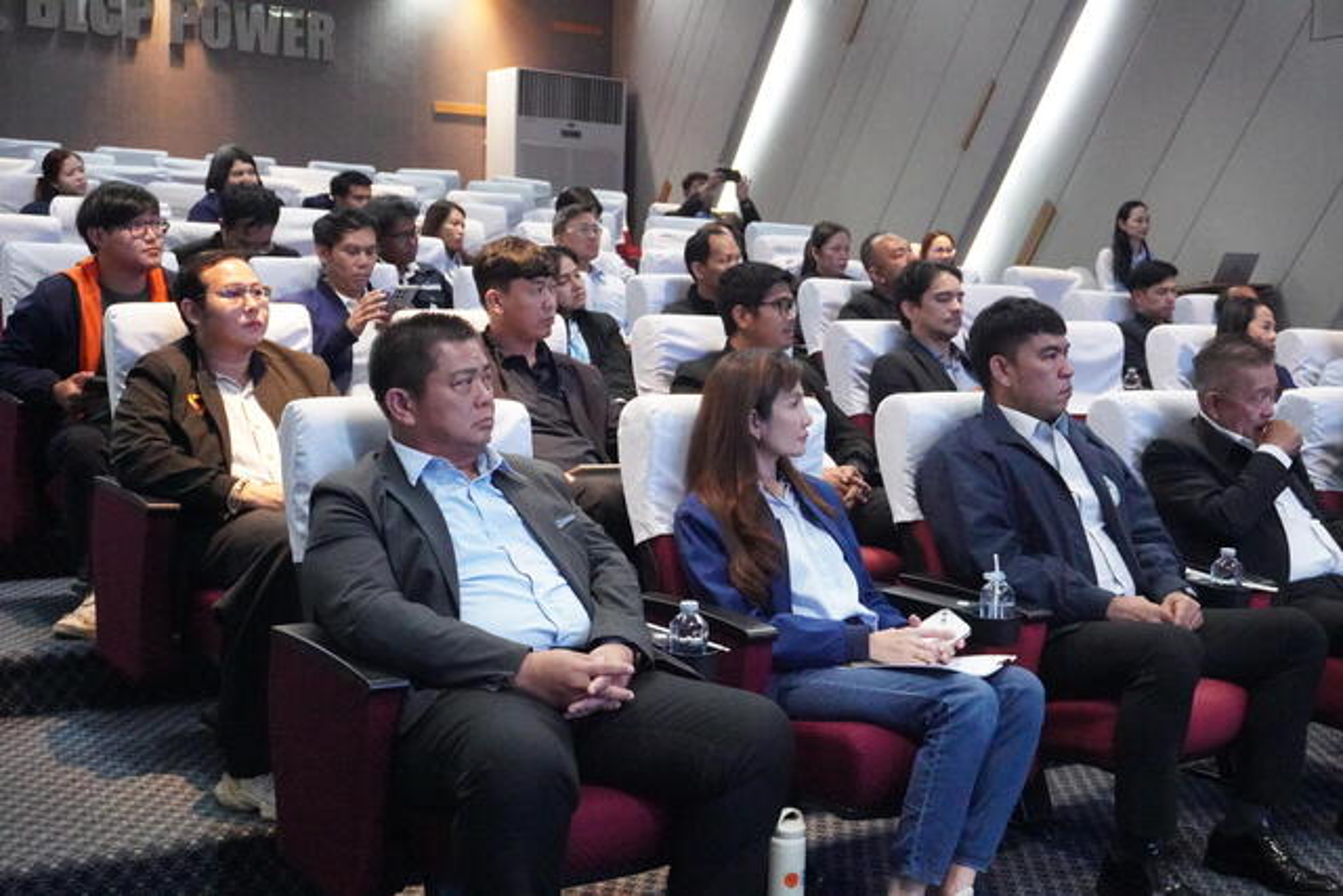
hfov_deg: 43.6
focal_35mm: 45
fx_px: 1679
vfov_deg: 29.9
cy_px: 448
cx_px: 672
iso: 16000
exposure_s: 1/320
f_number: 5.6
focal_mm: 30
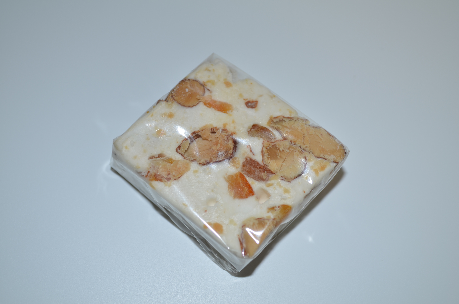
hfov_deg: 37.9
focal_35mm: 52
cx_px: 230
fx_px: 668
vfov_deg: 25.6
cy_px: 152
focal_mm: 35
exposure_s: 1/60
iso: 100
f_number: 5
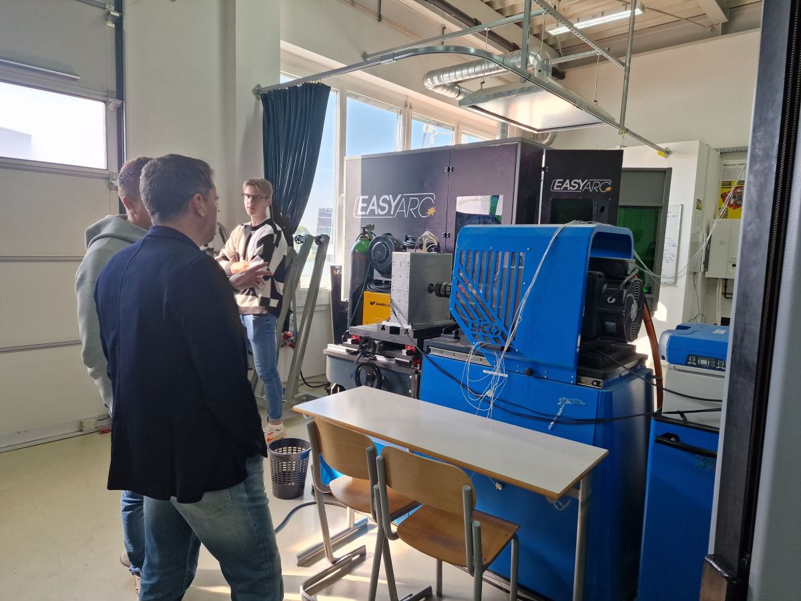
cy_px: 300
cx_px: 400
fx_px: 532
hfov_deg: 73.9
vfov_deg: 58.9
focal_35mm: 23
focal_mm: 6.4
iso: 80
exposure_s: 1/180
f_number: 1.8
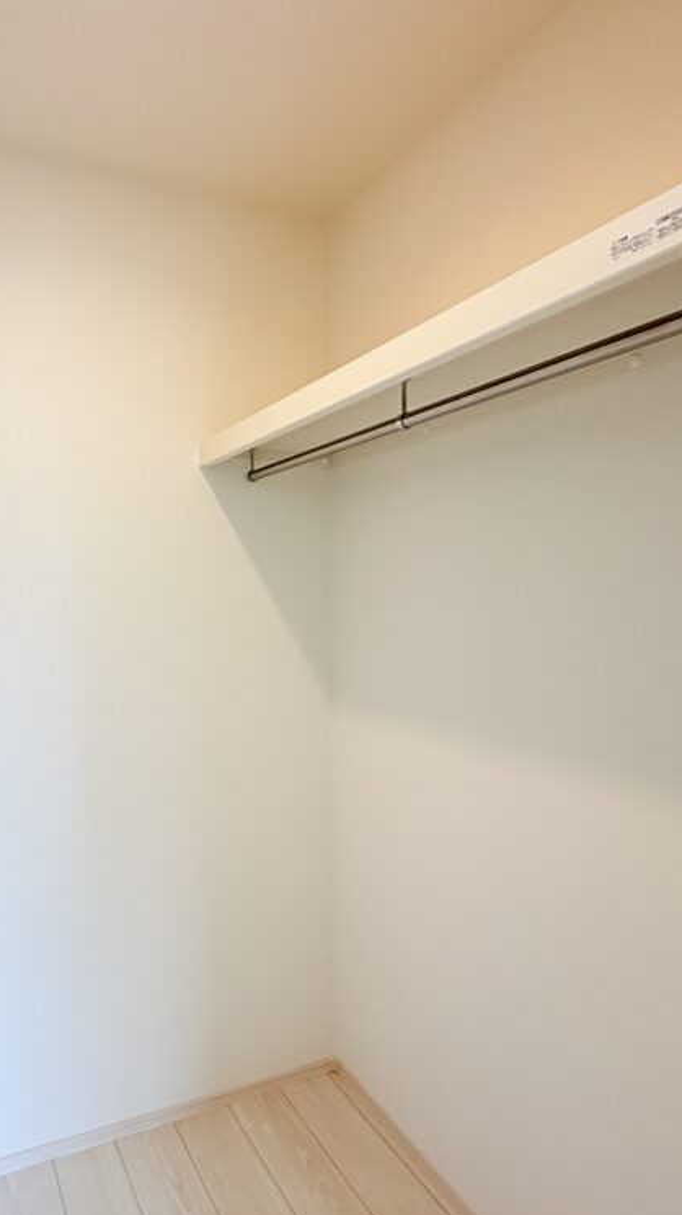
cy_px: 598
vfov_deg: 83.9
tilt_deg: +0.2
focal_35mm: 21
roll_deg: +0.1
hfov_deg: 51.4
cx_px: 176
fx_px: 676
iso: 160
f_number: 2.2
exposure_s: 1/99
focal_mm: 2.22
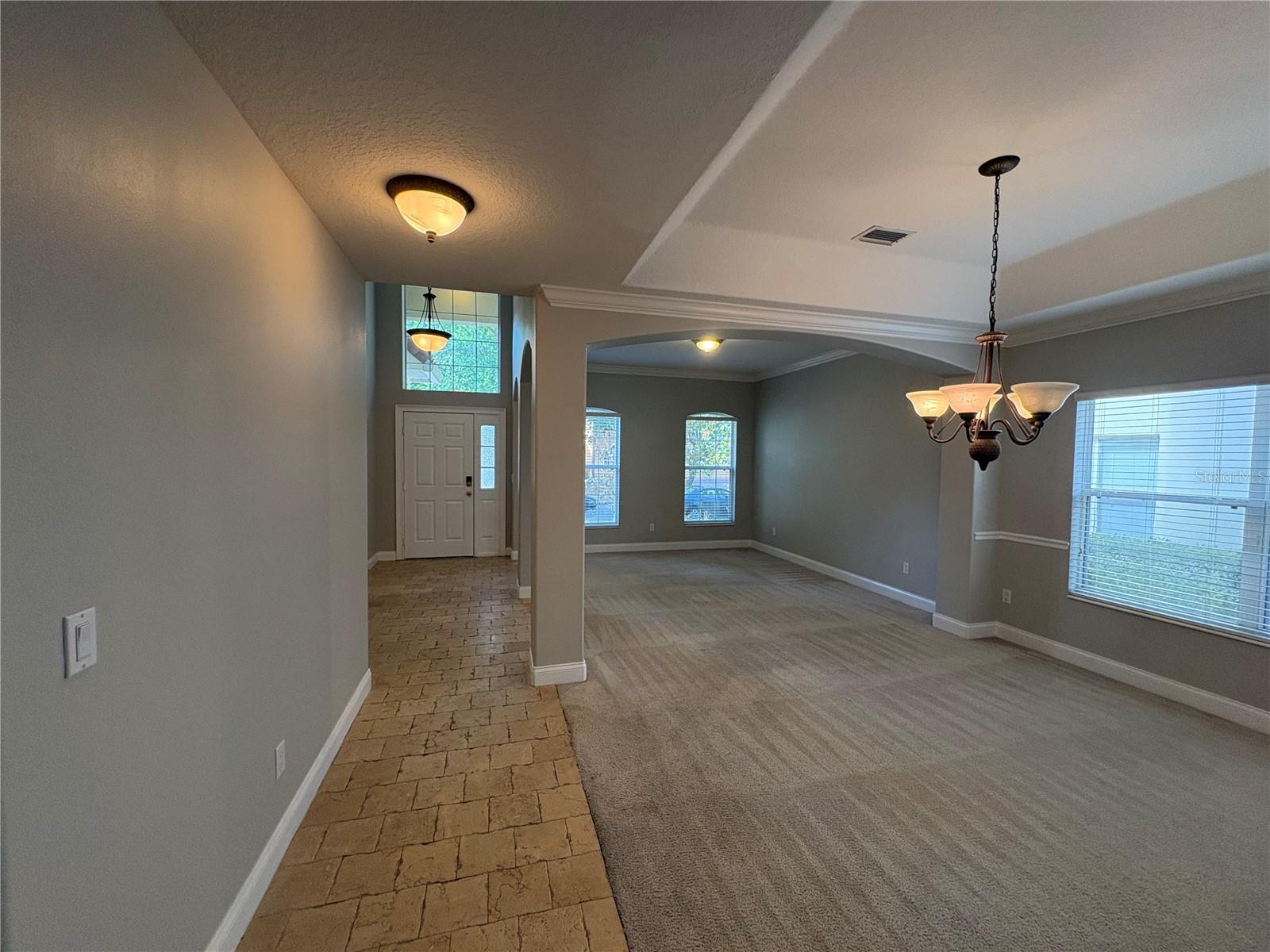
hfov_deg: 102.1
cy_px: 476
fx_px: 514
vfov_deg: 85.7
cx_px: 635
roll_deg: -1.3
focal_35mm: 14
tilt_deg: -2.0
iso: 320
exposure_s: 1/120
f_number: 2.2
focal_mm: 2.22
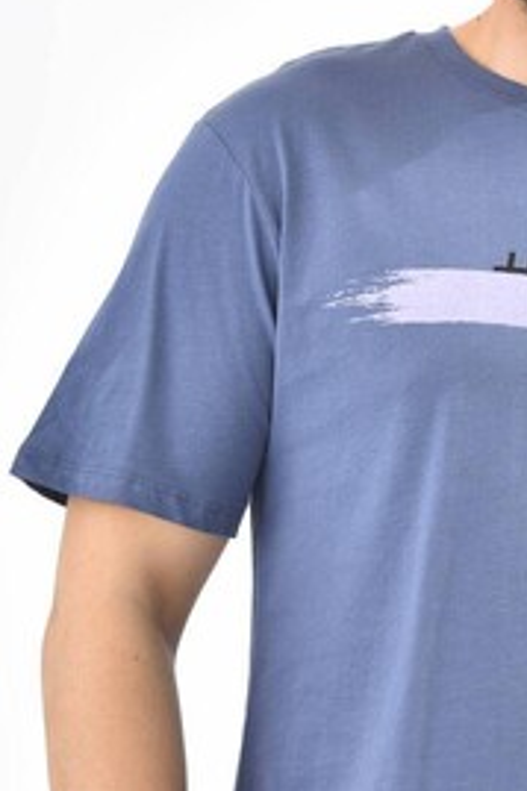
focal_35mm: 324
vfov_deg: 6.4
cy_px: 450
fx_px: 7123
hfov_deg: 4.2
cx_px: 545
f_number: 7.1
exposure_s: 1/160
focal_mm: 116
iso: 100
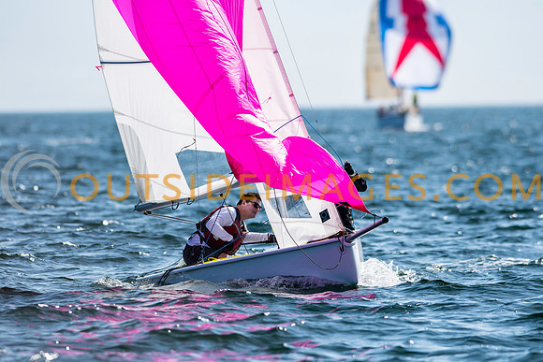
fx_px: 7142
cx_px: 272
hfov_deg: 4.4
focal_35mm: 473
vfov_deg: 2.9
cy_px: 181
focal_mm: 300
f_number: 5
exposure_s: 1/3200
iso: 200
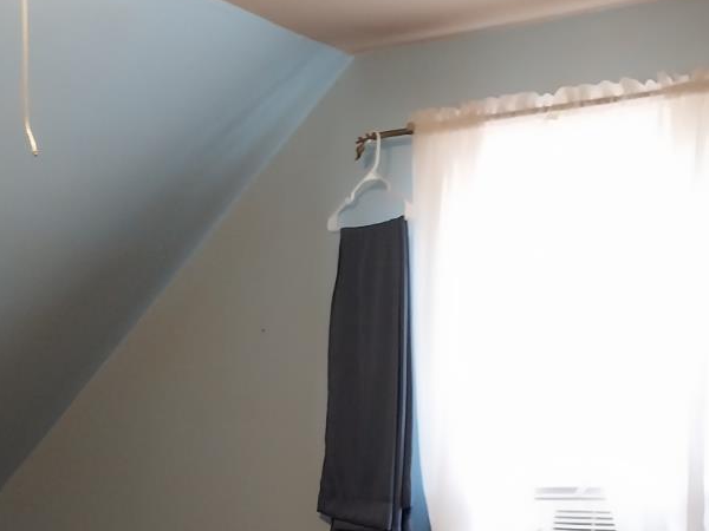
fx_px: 1331
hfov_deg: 29.7
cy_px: 592
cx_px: 258
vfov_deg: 21.4
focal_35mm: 65
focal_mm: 4
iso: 250
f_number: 1.8
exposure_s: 1/24
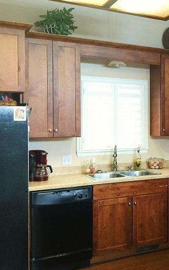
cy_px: 125
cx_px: 179
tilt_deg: +1.8
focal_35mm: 47
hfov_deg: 25.7
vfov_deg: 42.6
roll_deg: +0.6
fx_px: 346
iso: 32
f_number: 2.2
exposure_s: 1/30
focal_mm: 4.15
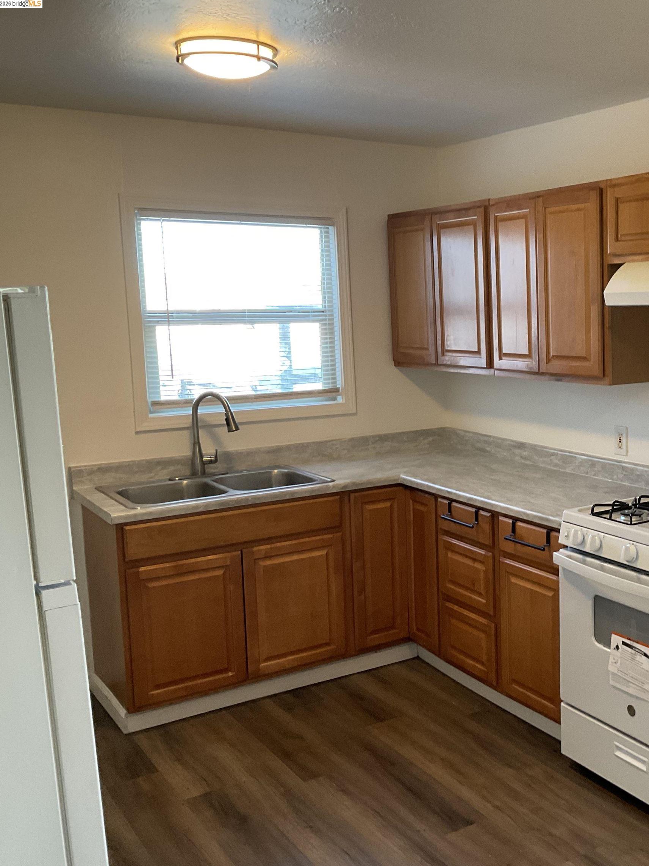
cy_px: 433
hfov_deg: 34.9
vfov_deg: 47.9
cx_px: 576
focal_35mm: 39
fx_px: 975
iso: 80
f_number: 1.8
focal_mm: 3
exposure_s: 1/60
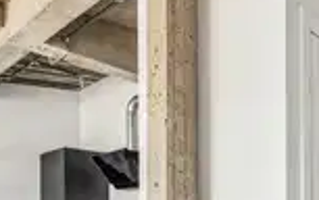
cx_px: 248
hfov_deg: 45.1
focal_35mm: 42
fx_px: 366
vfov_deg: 27.6
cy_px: 227
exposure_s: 1
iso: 500
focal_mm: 10
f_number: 8
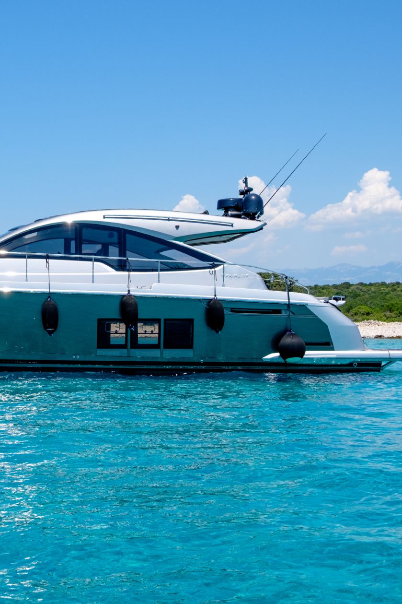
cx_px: 61
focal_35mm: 61
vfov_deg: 32.9
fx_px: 1022
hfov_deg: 21.9
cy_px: 299
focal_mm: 26.5
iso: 400
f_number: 6.4
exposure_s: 1/1400
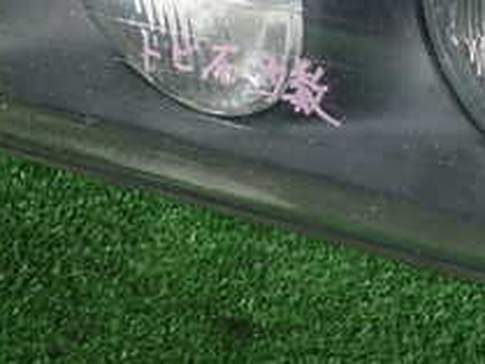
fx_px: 1206
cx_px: 448
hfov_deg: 22.1
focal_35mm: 86
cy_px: 2
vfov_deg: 16.8
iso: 160
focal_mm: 5.4
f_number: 2.3
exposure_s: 1/60
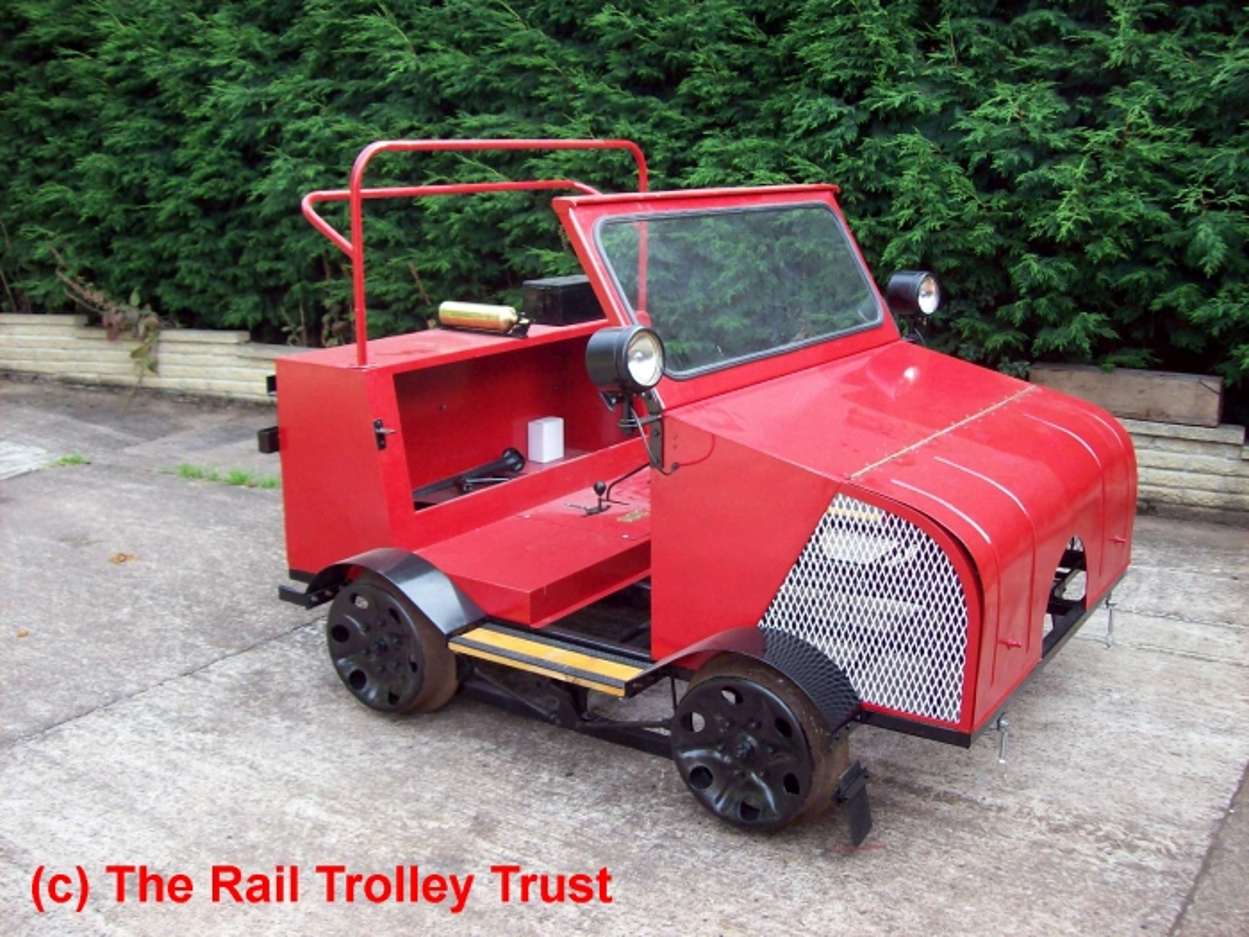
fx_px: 1299
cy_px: 468
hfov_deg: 51.4
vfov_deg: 39.7
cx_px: 624
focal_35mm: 36
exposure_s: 1/101
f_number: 2.7
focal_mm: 6
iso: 80
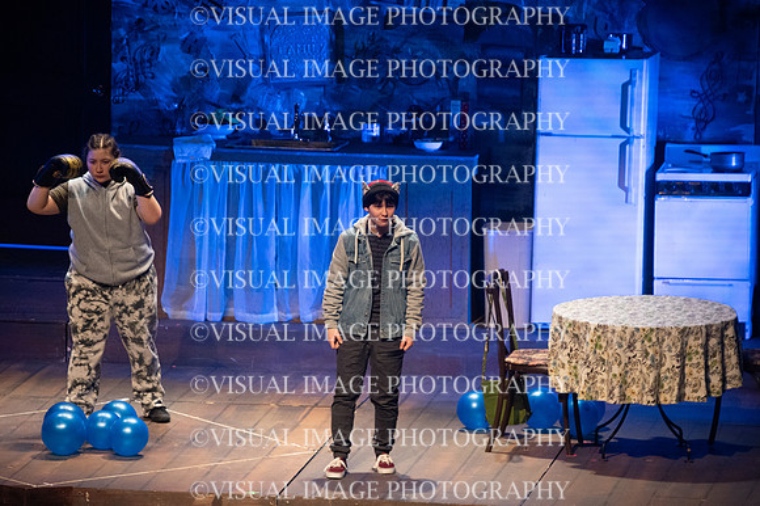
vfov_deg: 4.3
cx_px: 380
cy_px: 253
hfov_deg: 6.4
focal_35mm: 320
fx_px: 6751
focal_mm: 320
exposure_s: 1/160
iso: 9000
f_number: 6.3
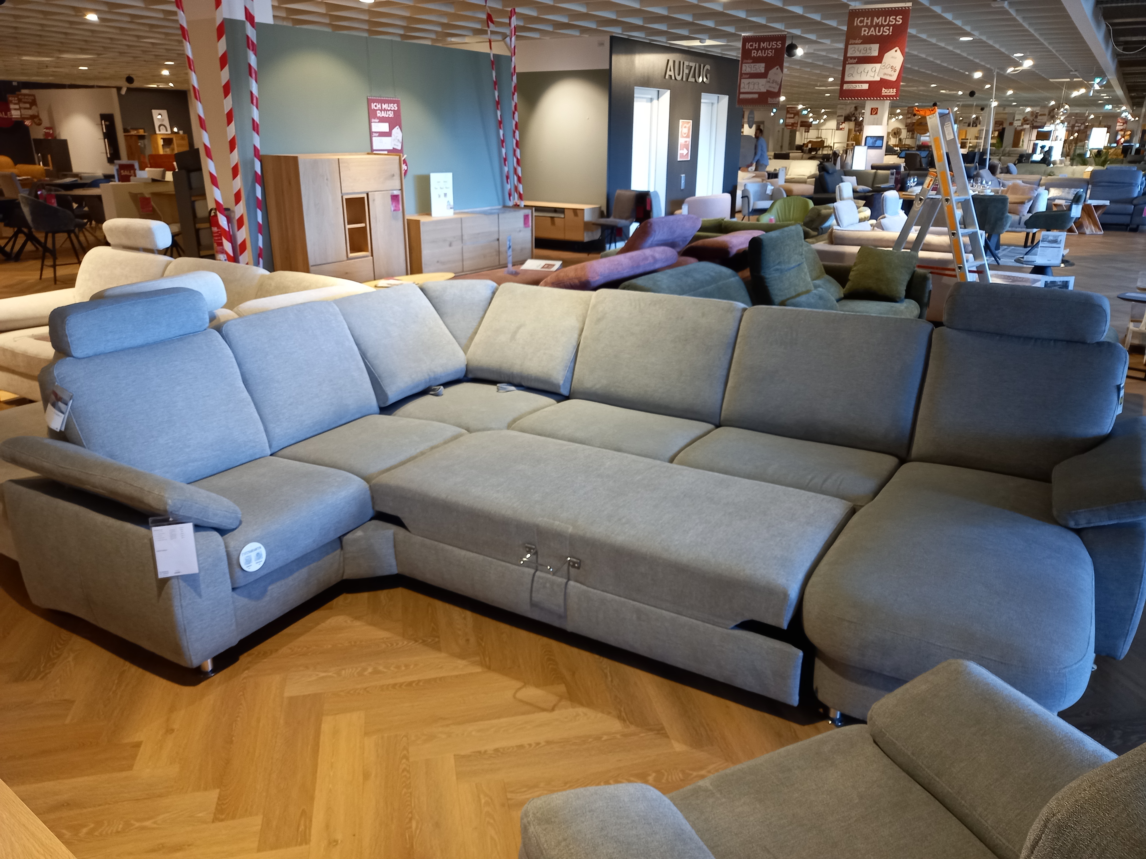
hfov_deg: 69.4
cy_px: 430
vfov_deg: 54.9
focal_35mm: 25
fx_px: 828
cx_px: 573
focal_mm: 4.6
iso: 200
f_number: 2
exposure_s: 1/50
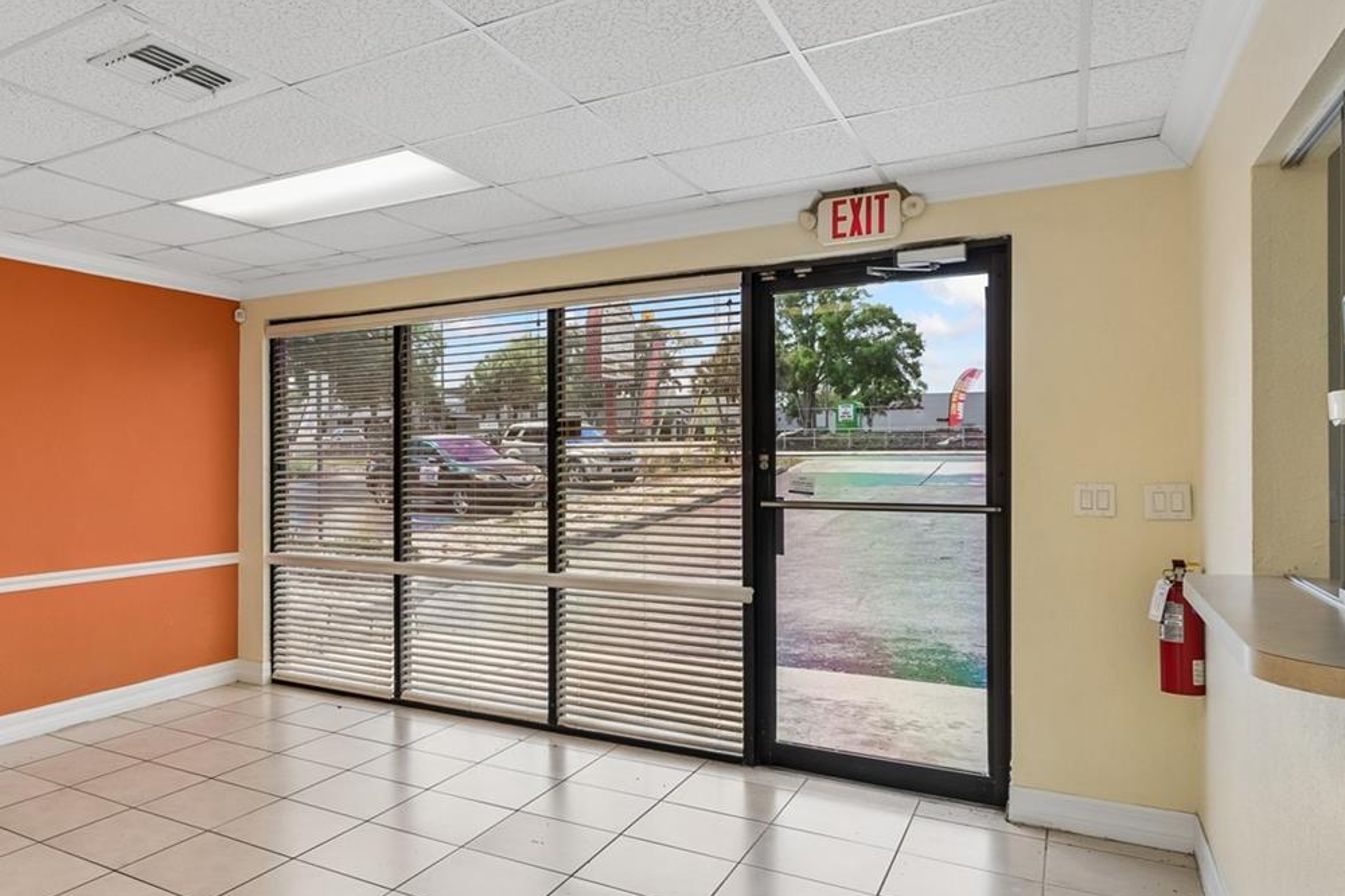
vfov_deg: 53.1
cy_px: 455
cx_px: 409
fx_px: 896
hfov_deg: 70.8
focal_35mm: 24
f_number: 7.1
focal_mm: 10
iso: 100
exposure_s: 1/13
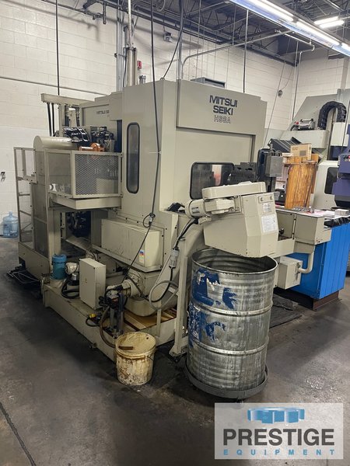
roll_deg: -3.2
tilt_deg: -12.2
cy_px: 233
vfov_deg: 67.3
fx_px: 351
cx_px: 175
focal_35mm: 26
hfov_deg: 53.1
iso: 200
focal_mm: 4.2
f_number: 1.6
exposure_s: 1/60
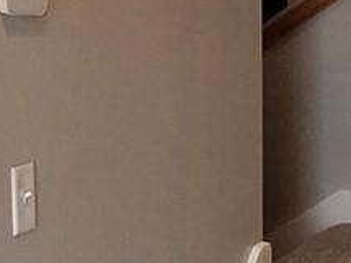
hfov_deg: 16.3
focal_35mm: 119
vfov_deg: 12.4
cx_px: 16
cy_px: 178
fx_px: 1206
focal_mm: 1.64
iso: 100
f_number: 2.2
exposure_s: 1/40
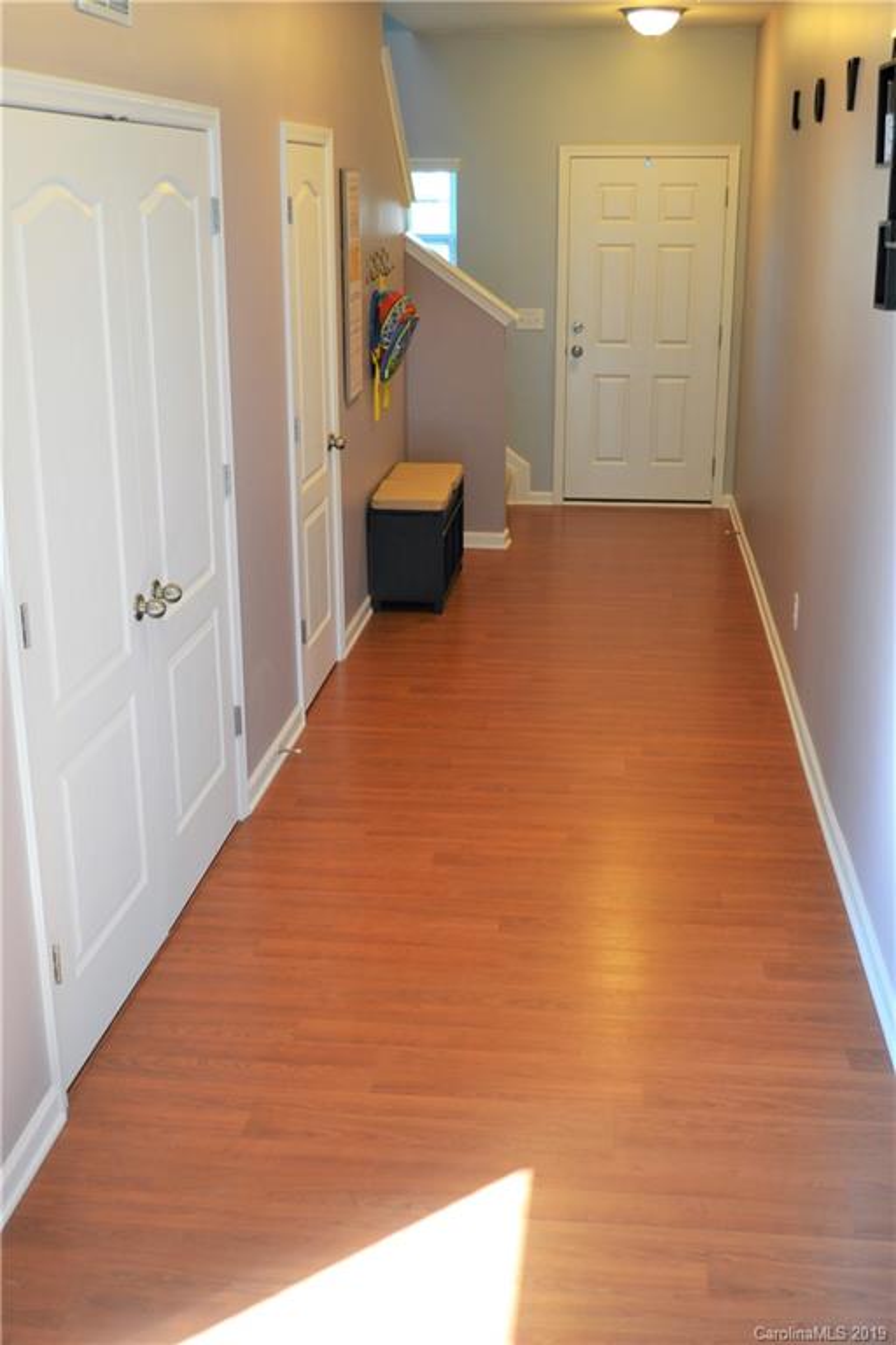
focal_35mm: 39
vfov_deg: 49.6
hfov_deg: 34.2
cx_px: 448
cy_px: 672
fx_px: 1456
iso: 400
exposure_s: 1/30
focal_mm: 26
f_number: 4.2
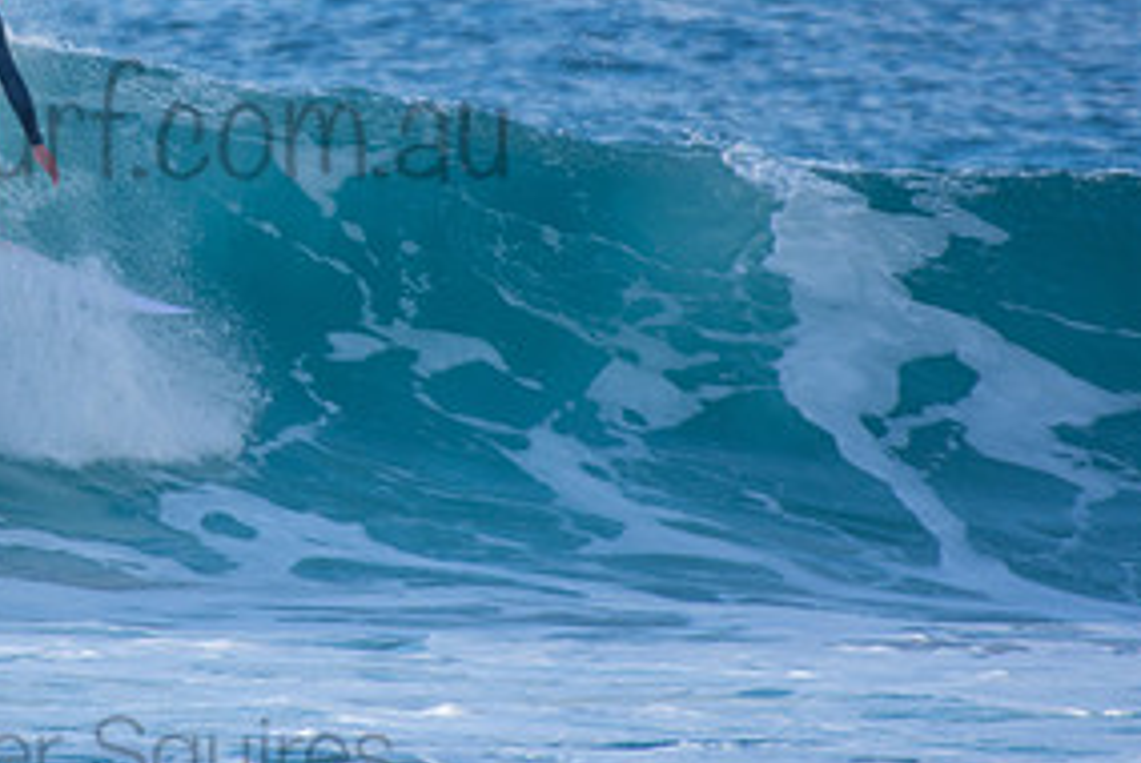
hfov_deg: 1.3
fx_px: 48541
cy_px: 86
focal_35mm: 1530
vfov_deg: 0.9
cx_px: 84
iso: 200
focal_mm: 500
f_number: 5.6
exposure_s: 1/640
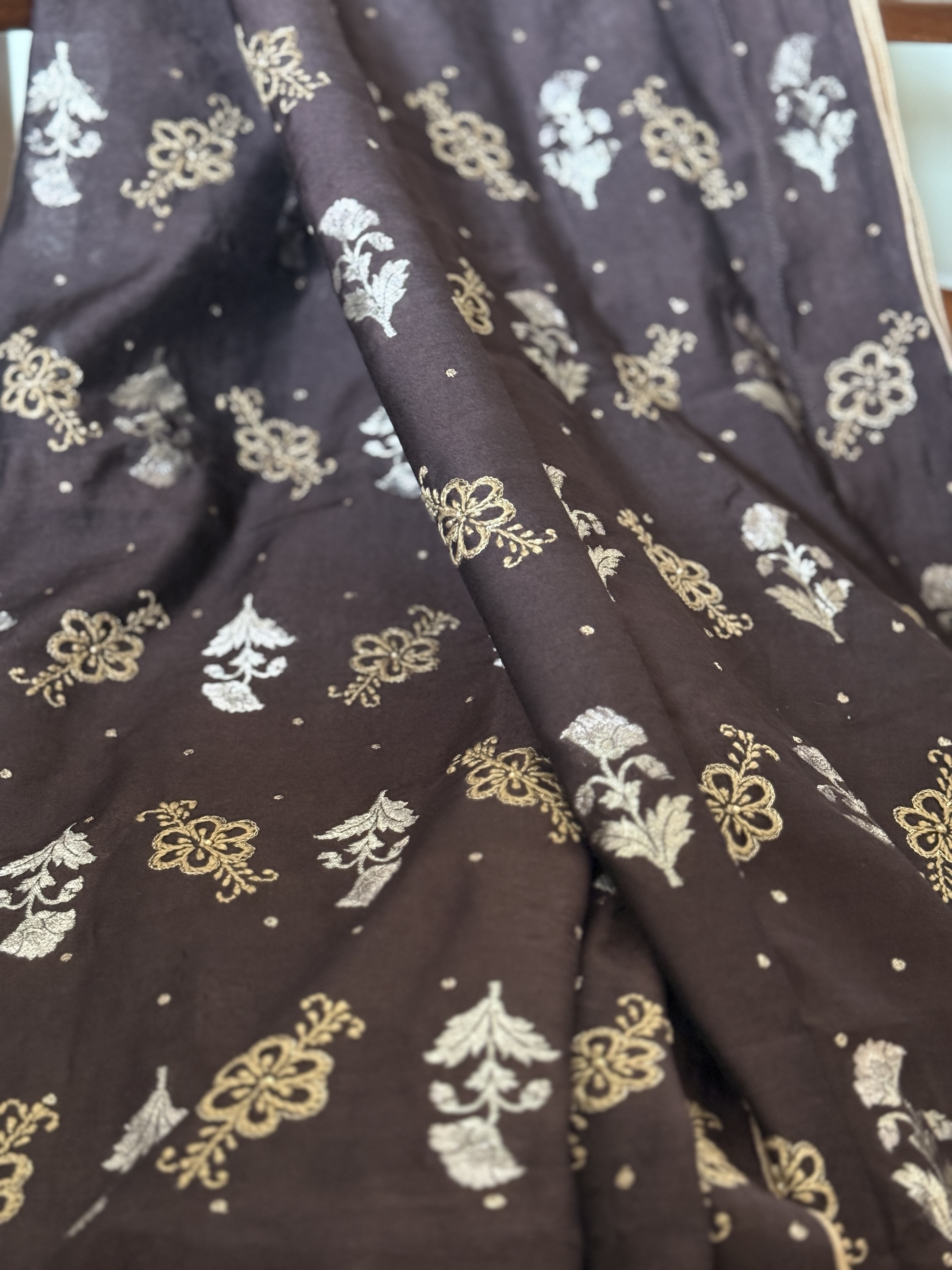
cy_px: 635
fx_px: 1760
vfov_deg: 39.7
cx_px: 476
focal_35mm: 48
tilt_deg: -20.3
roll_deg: -1.1
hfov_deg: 30.3
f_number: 1.78
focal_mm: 6.76
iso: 500
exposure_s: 1/37
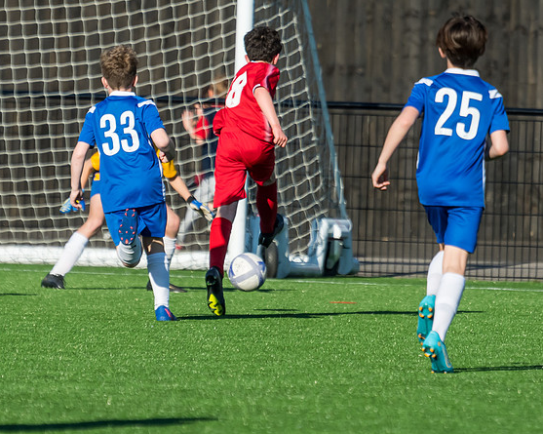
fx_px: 11115
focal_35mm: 692
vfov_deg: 2.2
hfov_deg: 2.8
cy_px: 314
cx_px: 169
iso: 400
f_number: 4.5
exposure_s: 1/3200
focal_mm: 280
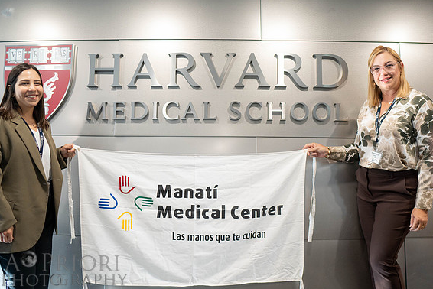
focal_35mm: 40
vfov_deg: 33.4
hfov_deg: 48.4
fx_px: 481
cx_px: 229
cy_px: 135
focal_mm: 35
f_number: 1.8
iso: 1250
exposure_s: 1/320
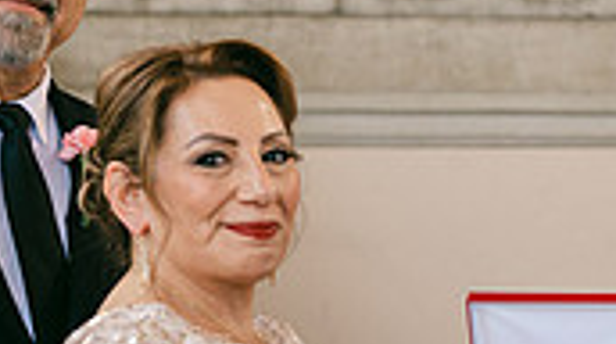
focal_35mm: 124
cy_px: 349
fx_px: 2022
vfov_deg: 9.6
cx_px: 598
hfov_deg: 17.0
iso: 160
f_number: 2
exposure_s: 1/1000
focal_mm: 35
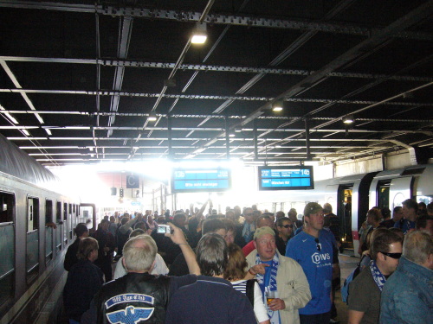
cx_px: 216
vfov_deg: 40.7
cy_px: 162
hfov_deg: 52.6
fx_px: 438
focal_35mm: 35
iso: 400
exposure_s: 1/60
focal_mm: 5.8
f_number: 2.8
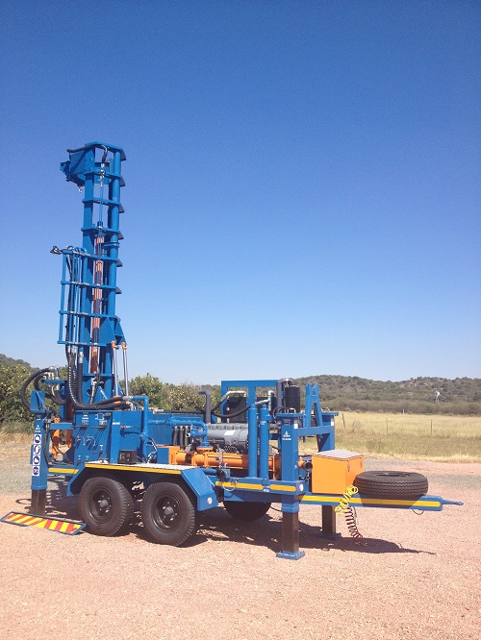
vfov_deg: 52.6
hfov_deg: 40.7
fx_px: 648
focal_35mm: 35
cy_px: 320
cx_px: 240
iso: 50
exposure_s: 1/1493
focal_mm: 4.28
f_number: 2.4
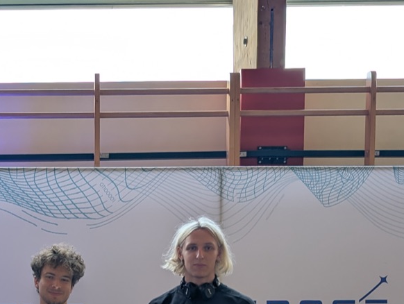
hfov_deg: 28.5
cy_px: 351
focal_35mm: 66
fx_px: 771
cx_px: 58
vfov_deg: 21.0
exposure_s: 1/57.3
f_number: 1.68
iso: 14
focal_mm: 6.9
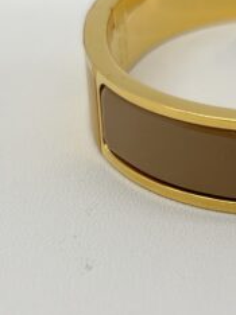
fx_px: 1038
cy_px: 74
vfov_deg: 17.2
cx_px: 291
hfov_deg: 12.6
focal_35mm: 114
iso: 40
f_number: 1.5
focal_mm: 5.7
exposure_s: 1/197
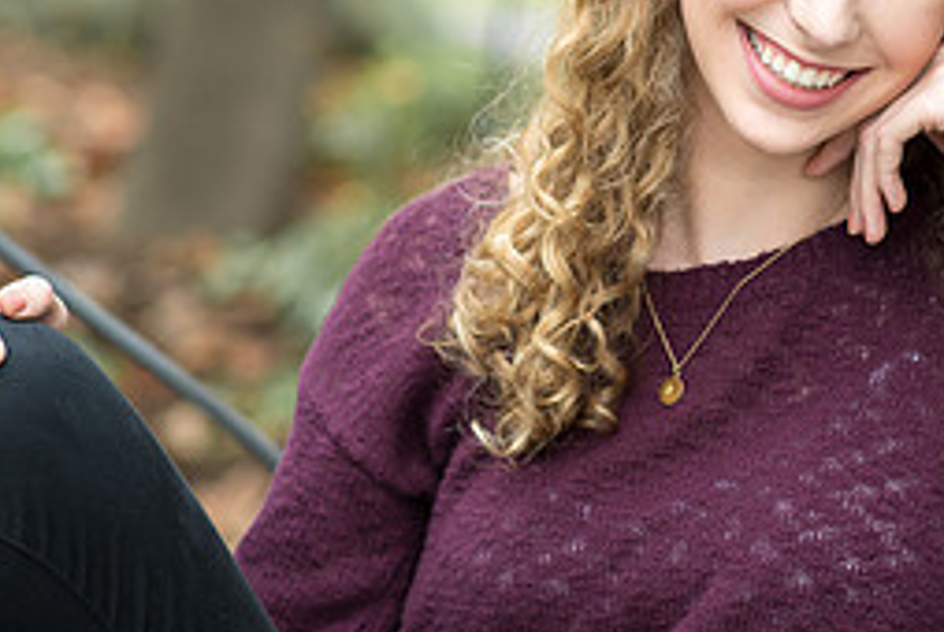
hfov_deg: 10.6
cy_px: 99
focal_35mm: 194
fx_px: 5093
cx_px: 688
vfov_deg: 7.1
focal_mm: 85
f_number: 2.8
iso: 140
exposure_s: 1/125
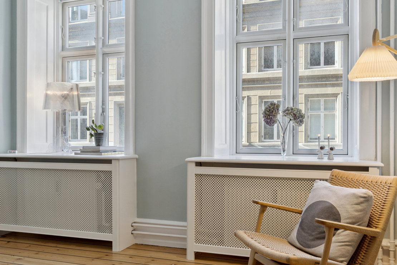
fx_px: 397
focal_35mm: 36
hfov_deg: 53.1
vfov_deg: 36.9
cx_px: 198
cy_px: 132
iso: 200
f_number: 8
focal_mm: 24
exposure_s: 1/5
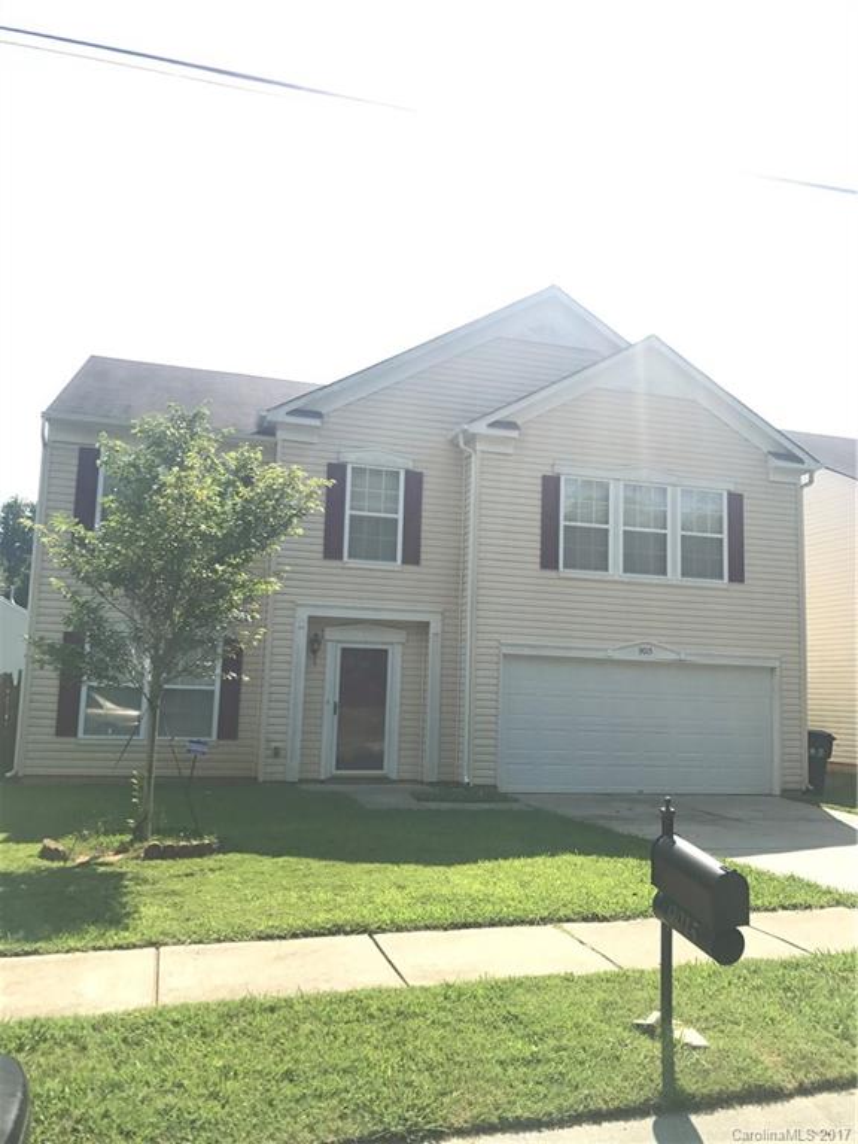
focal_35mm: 28
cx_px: 429
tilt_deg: +8.3
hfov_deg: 49.7
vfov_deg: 63.4
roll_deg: -0.4
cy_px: 572
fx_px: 925
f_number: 1.8
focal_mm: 3.99
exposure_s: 1/1451
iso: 20
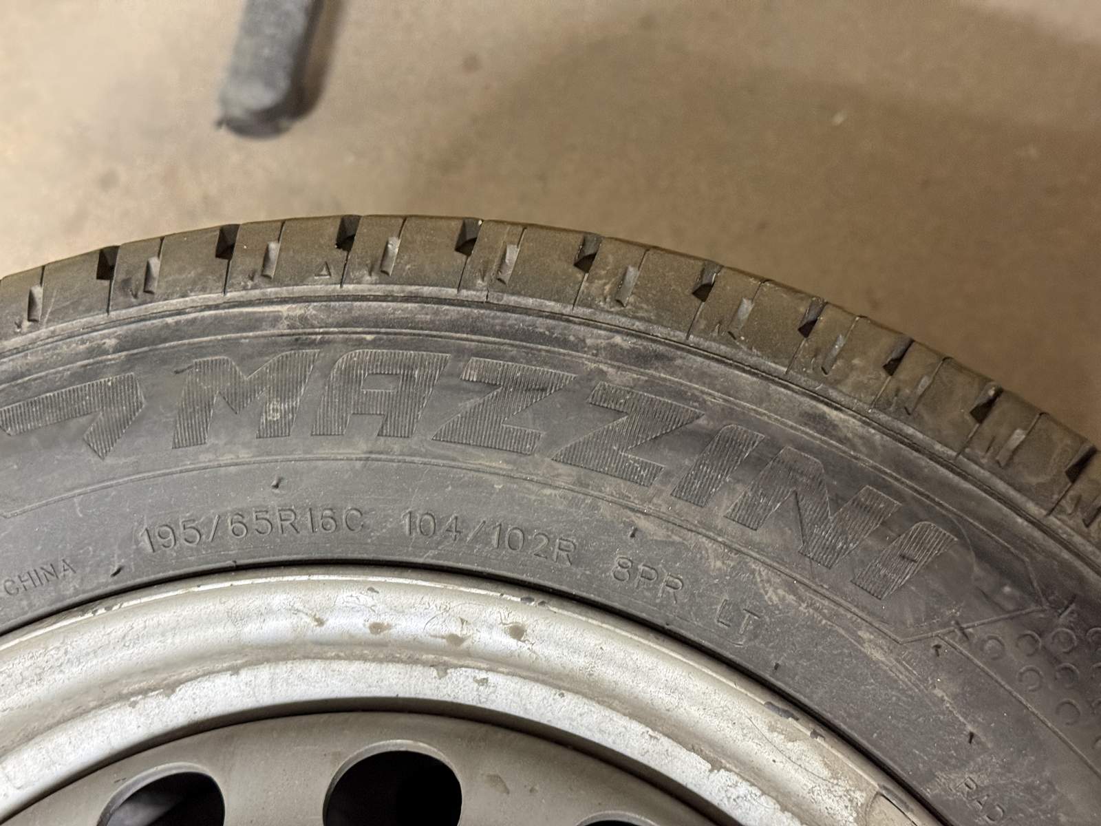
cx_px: 550
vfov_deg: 30.3
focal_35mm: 48
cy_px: 413
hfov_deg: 39.7
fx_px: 1527
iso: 400
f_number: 1.78
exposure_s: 1/25
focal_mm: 6.76
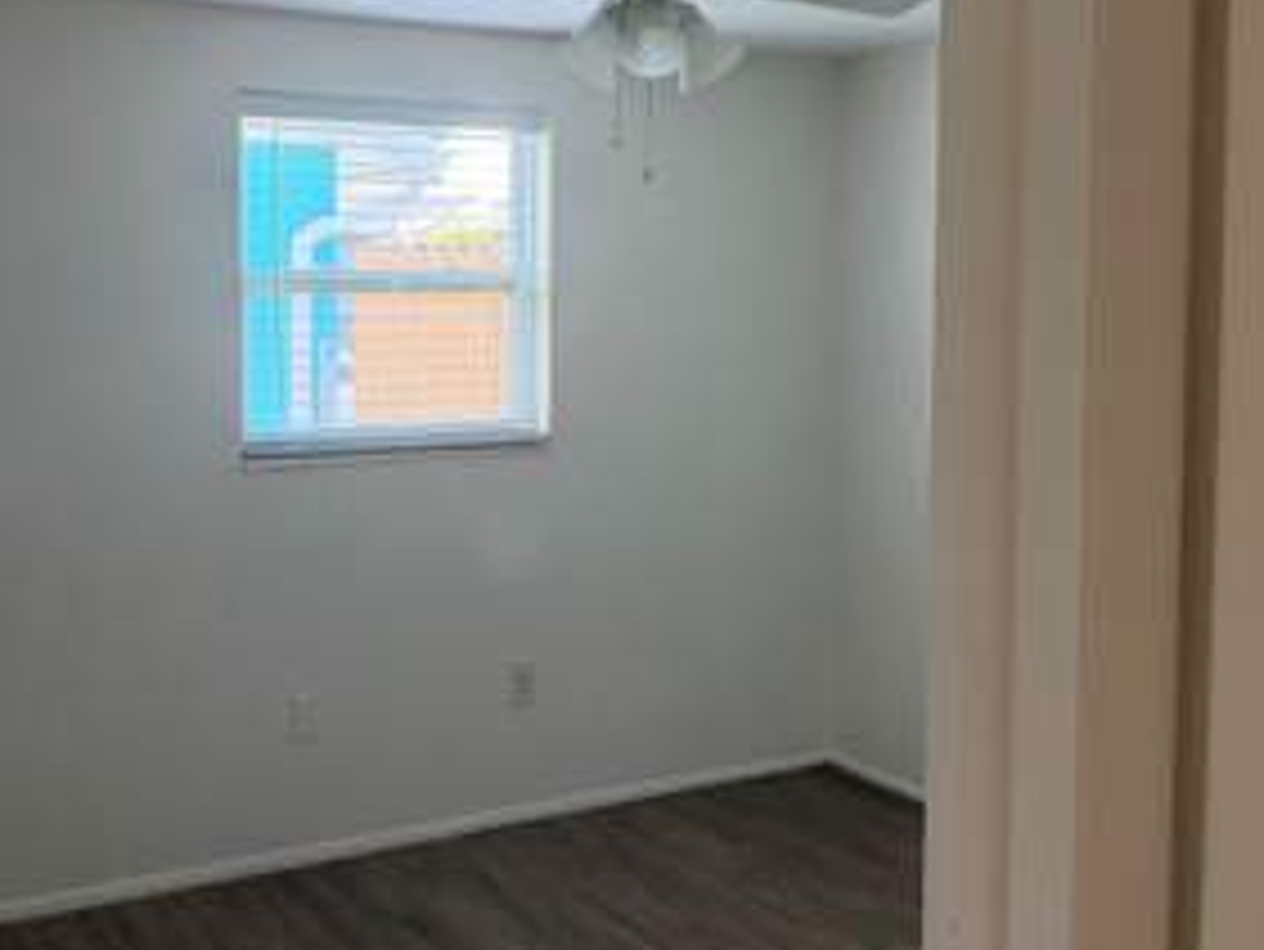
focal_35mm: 41
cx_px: 499
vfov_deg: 35.0
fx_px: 1498
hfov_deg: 45.5
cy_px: 351
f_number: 1.78
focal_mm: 6.76
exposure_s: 1/120
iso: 250
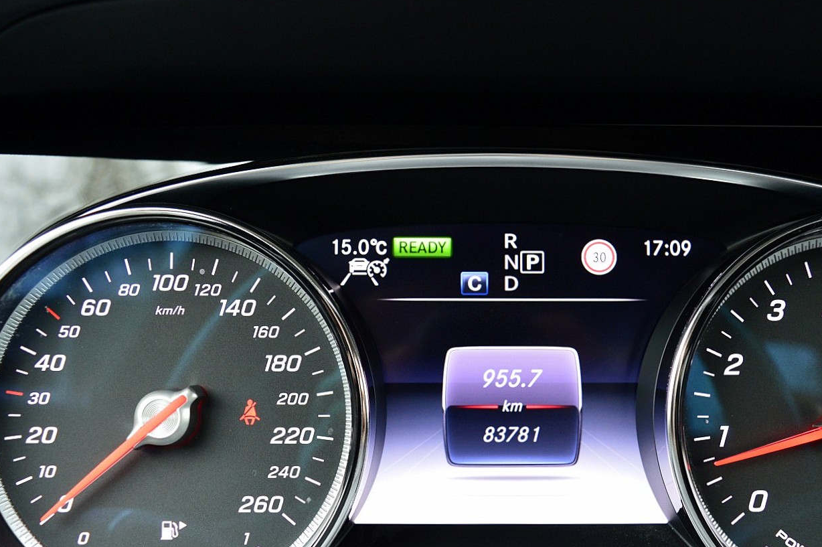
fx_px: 951
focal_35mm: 42
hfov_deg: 46.5
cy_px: 331
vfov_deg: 32.0
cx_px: 487
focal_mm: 21
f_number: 5
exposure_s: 1/60
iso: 800
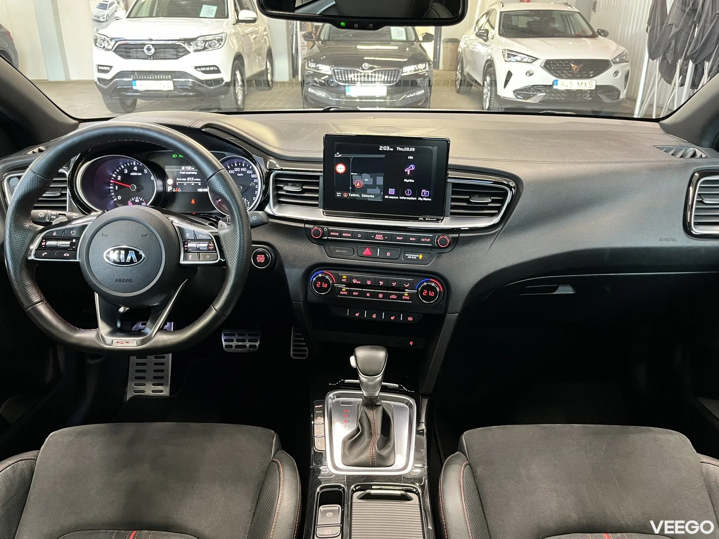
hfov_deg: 67.3
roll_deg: -0.5
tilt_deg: -24.9
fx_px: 540
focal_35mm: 26
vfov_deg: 53.1
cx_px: 360
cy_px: 270
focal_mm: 5.1
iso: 400
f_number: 1.6
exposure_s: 1/33
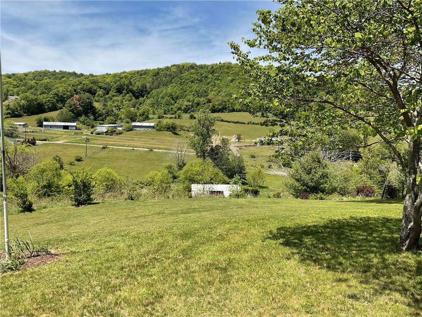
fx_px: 354
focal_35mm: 29
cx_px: 211
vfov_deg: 48.2
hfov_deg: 61.7
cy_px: 158
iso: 16
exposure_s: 1/1412
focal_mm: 3
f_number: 1.8
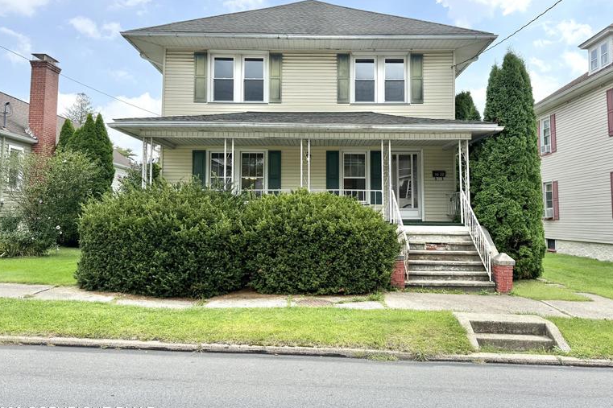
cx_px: 322
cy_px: 179
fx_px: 477
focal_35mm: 28
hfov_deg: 65.4
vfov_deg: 46.3
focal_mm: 6.76
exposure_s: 1/3759
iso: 100
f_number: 1.78
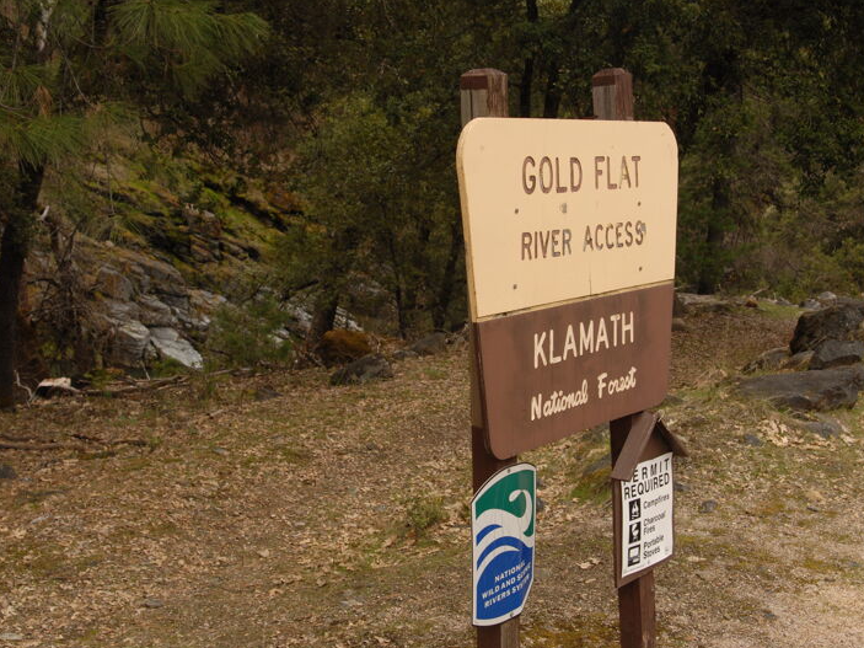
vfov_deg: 31.5
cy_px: 325
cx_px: 425
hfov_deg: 41.2
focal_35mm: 46
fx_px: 1148
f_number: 7.1
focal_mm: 28
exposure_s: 1/160
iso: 250
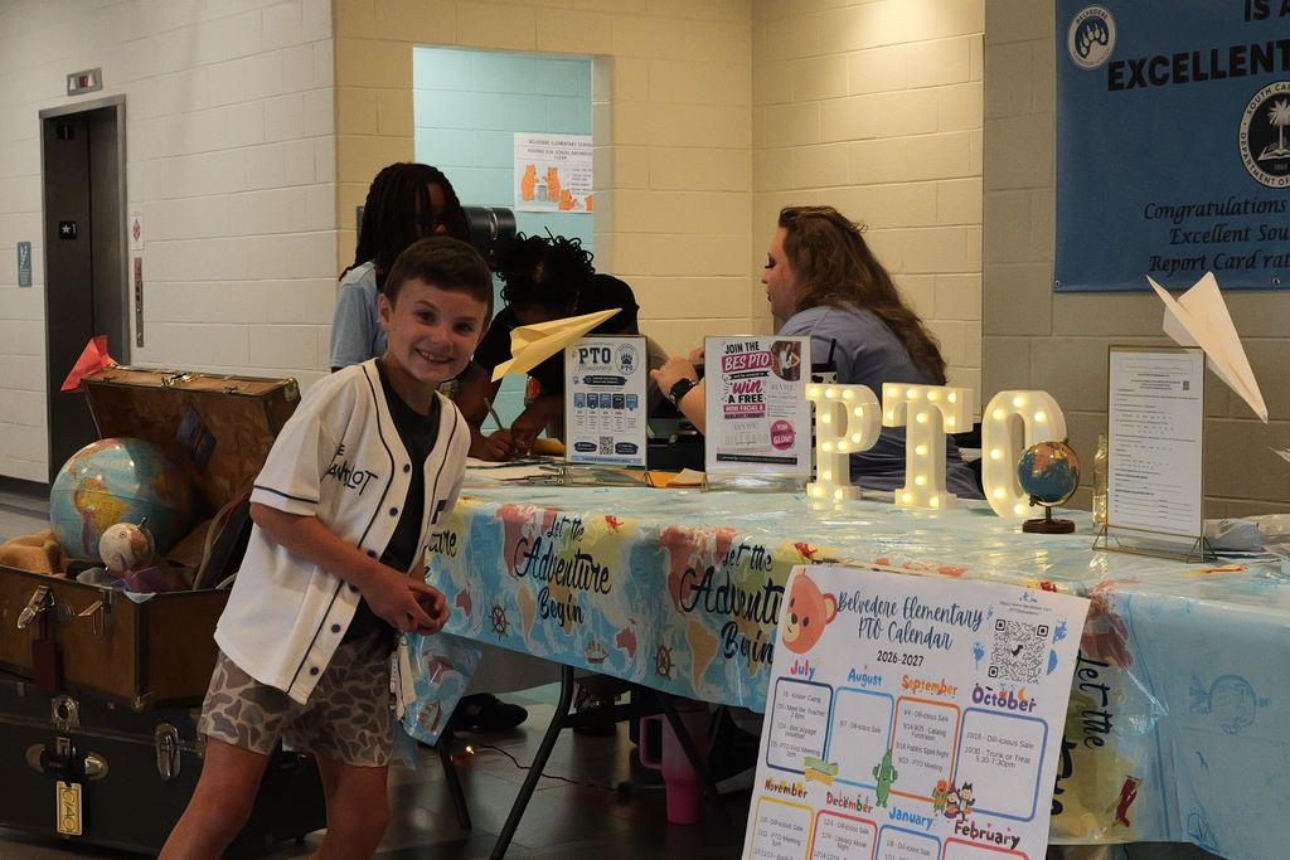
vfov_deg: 21.9
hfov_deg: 32.4
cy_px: 430
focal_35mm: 62
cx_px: 645
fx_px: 2222
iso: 6400
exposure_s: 1/250
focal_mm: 35
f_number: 7.1
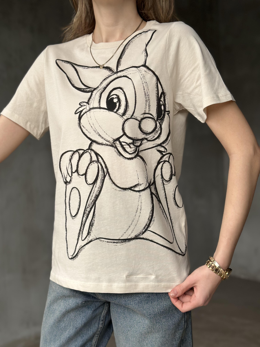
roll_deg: +0.9
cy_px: 174
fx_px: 481
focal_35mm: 48
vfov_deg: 39.7
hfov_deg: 30.3
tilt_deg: -3.0
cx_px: 130
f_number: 1.78
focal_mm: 6.86
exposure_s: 1/110
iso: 125
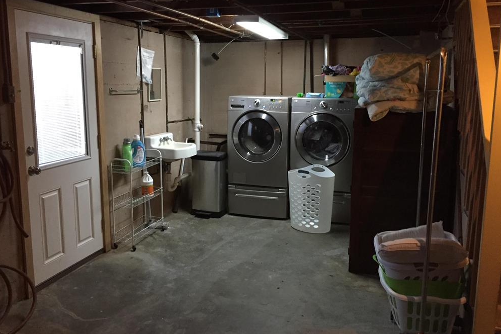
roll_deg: -1.2
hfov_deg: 60.3
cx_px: 246
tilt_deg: -9.8
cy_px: 156
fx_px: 431
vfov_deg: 42.3
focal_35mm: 31
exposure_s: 1/20
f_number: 2.2
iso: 250
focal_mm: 4.15
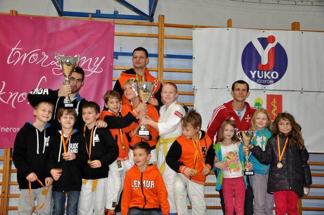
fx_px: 378
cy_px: 108
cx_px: 162
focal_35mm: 42
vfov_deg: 31.8
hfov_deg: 46.4
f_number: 4
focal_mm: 28
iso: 800
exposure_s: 1/60
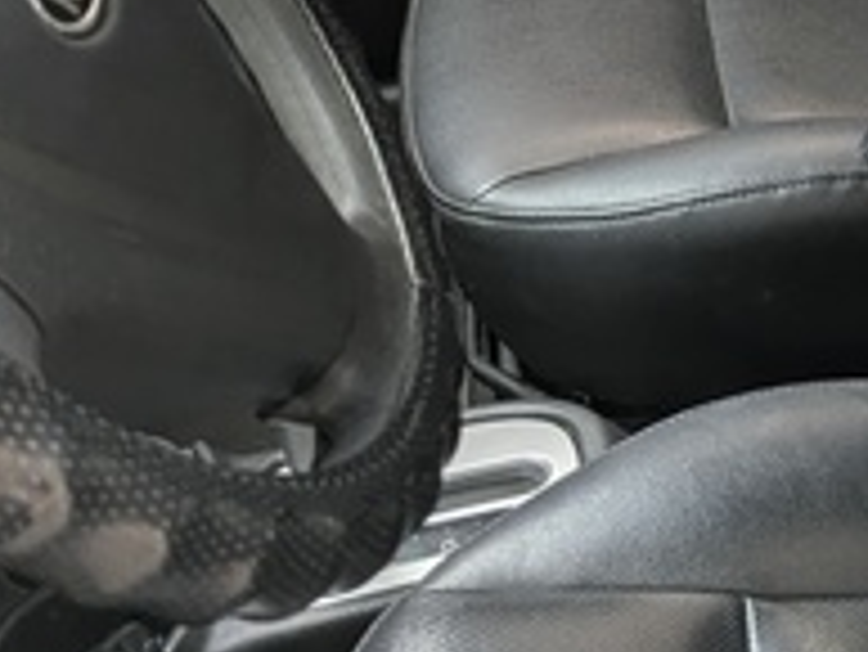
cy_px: -315
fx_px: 2484
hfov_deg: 19.3
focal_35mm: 99
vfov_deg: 14.0
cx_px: 866
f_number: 1.85
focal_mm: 6.81
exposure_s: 1/49.4
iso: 125
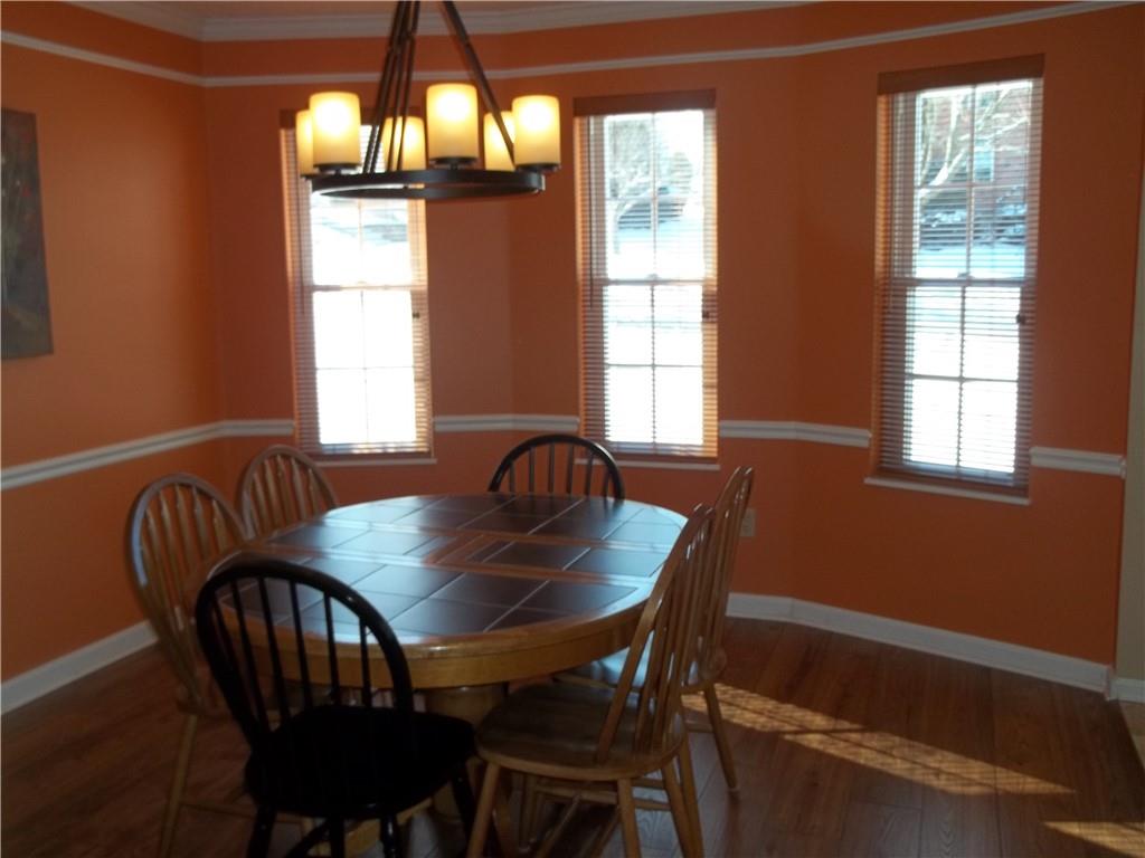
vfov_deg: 42.9
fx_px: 1092
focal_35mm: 33
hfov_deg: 55.4
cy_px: 429
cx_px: 572
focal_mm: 5.9
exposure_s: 1/50
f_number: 3.3
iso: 64
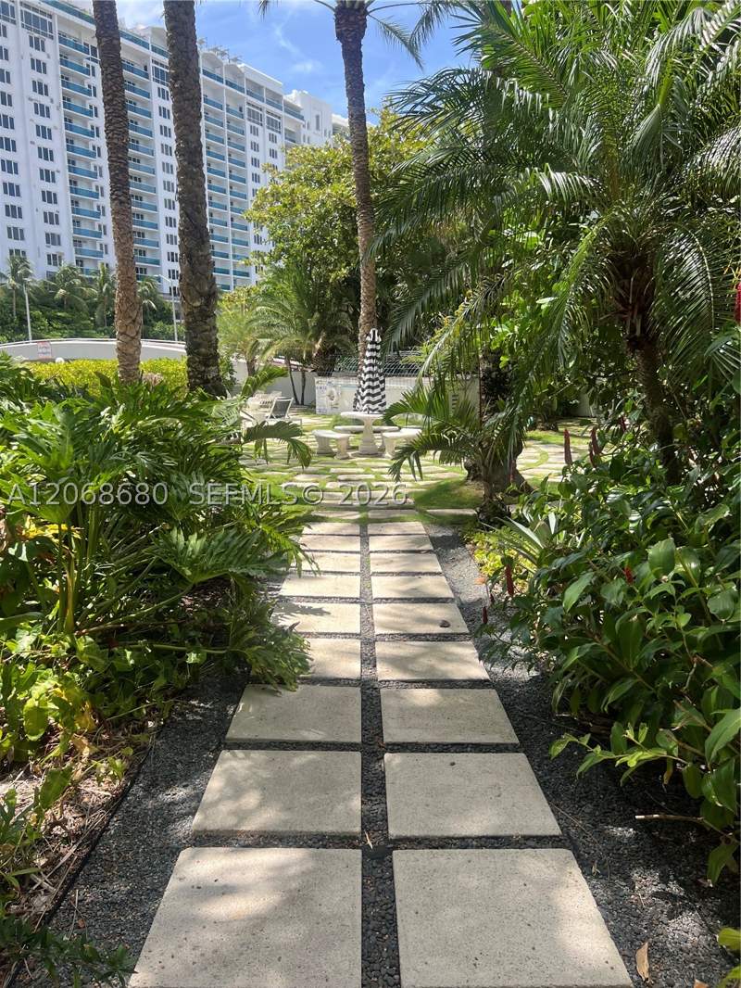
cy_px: 494
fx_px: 742
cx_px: 370
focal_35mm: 26
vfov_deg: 67.3
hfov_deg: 53.1
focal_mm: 5.7
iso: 50
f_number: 1.5
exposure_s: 1/1266
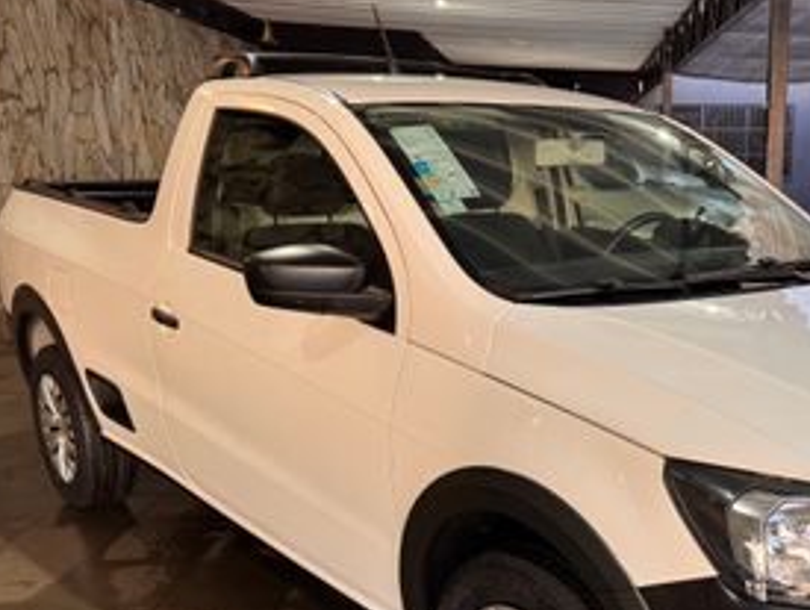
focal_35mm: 41
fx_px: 961
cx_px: 613
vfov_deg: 34.1
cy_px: 492
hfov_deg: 44.1
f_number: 1.78
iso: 200
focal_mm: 6.76
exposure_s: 1/120
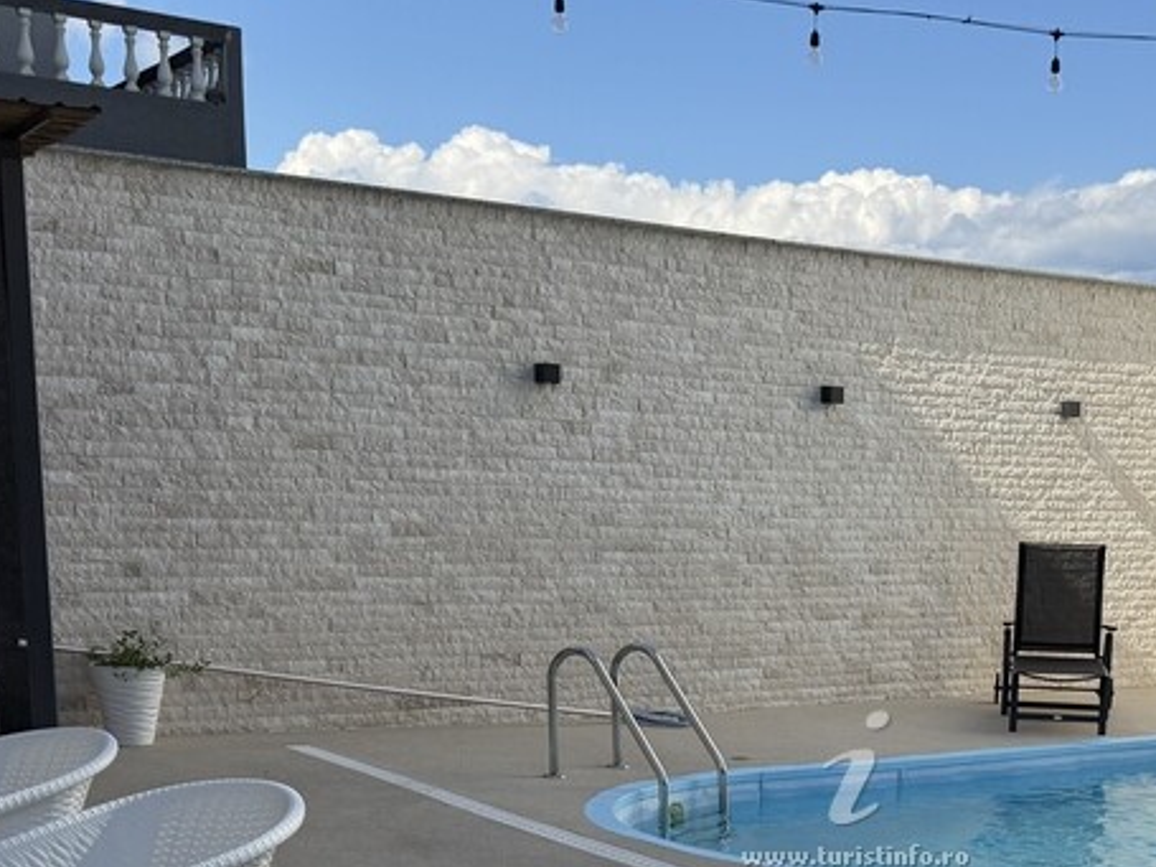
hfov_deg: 34.6
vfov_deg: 25.9
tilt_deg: -11.5
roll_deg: -1.5
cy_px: 829
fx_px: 1803
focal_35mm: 54
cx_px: 899
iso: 80
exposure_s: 1/4975
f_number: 1.78
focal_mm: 6.76
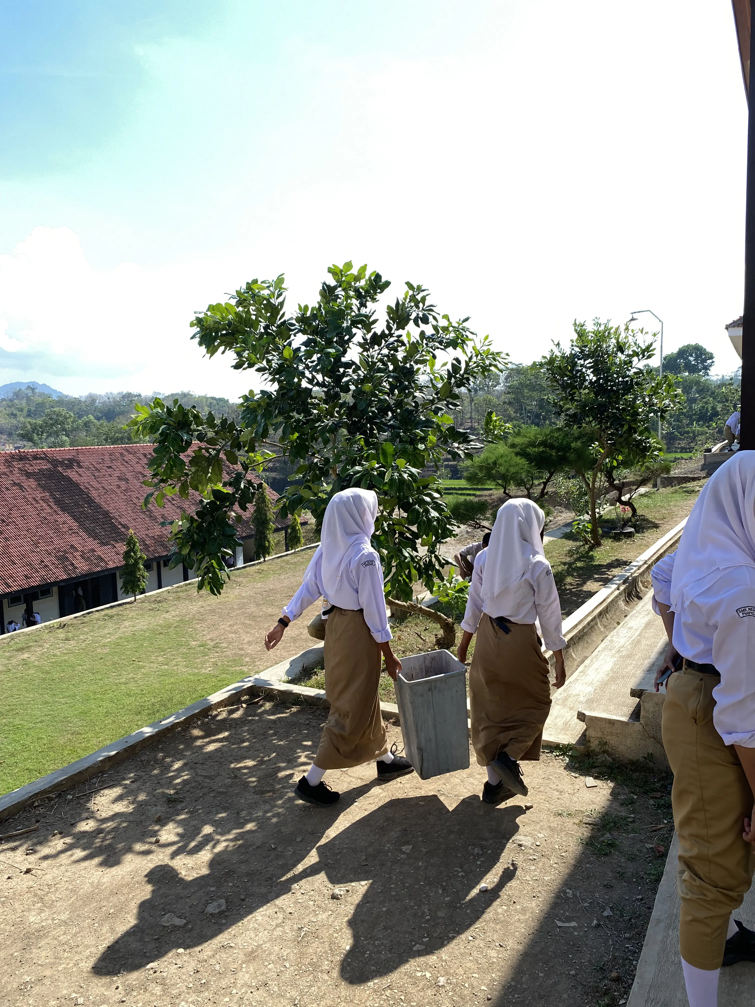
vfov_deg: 67.3
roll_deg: +1.3
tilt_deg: -5.0
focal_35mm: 26
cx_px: 378
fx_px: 756
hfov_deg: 53.1
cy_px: 504
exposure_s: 1/1447
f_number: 1.8
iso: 32
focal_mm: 4.25
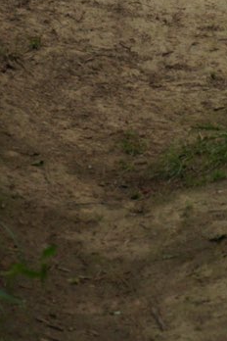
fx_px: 4944
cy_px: -246
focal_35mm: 523
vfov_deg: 3.9
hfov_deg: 2.6
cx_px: 170
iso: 800
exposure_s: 1/500
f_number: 8
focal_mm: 101
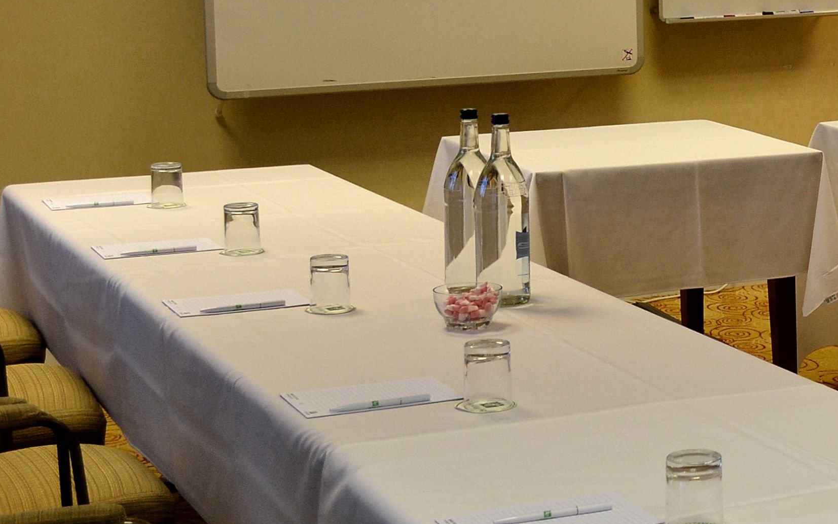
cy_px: 78
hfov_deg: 20.3
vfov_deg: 14.0
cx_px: 1110
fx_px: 2124
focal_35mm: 93
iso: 400
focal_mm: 22
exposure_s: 1/60
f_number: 5.6
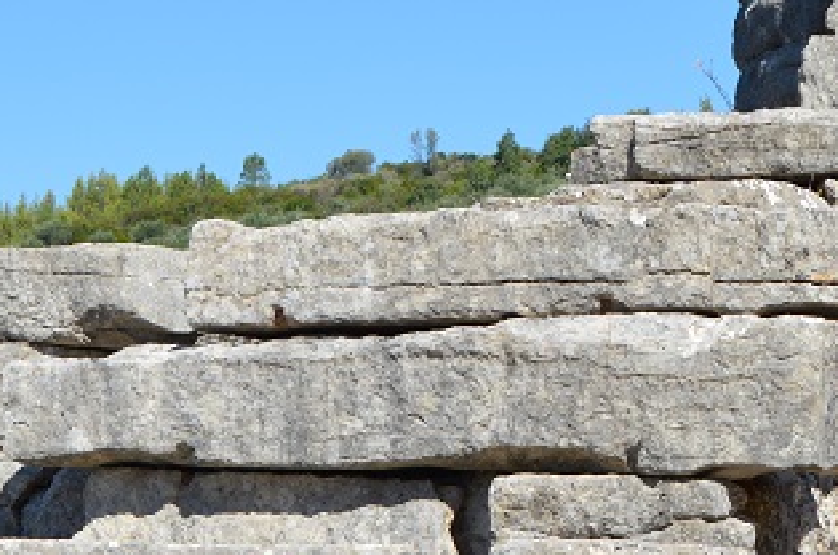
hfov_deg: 14.7
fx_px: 3220
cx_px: 723
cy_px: 72
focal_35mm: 139
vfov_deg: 9.8
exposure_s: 1/320
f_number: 9
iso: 100
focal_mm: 29
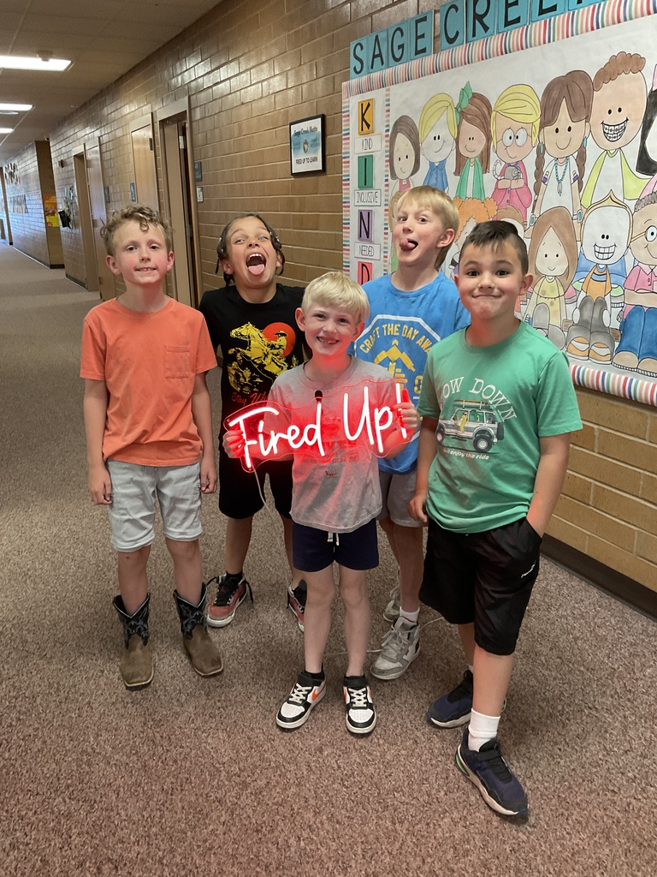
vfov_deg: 61.7
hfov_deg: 48.2
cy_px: 438
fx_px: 734
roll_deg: +0.2
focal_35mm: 29
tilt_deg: -17.7
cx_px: 328
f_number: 1.8
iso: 200
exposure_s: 1/60
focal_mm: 3
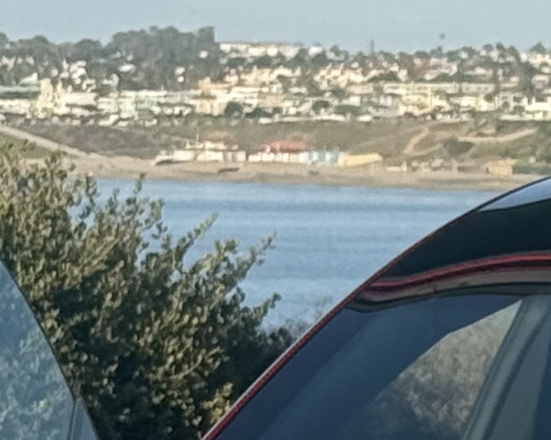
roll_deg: -0.6
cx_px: 883
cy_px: 628
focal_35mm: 320
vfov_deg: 4.8
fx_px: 5218
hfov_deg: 6.0
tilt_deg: -5.6
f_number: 1.78
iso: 64
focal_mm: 6.76
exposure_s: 1/3704
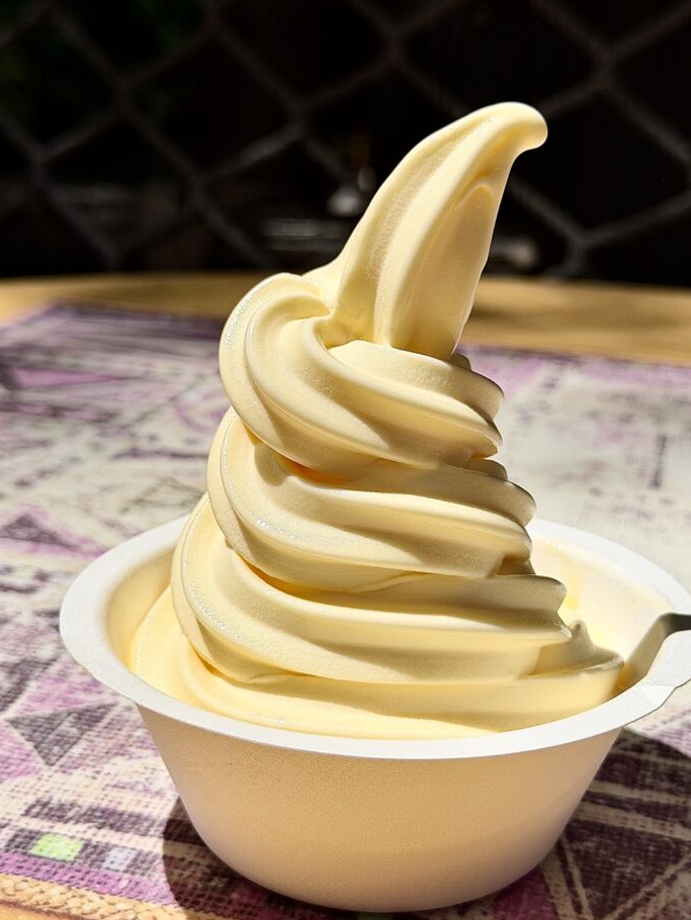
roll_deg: -2.7
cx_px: 366
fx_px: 1437
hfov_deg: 27.0
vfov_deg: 35.5
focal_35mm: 54
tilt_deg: -17.2
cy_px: 463
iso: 80
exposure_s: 1/13333
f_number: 1.78
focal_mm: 6.76
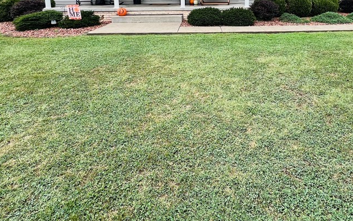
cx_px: 214
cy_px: 20
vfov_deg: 48.9
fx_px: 212
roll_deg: +1.4
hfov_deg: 78.6
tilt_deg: -11.9
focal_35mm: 22
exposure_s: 1/567
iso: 32
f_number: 1.8
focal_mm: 1.57
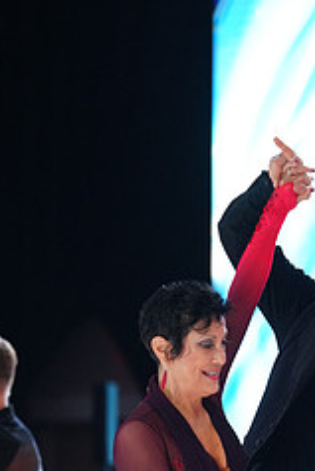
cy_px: 540
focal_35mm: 324
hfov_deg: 4.2
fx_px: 4246
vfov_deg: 6.3
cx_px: 274
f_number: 2.8
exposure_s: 1/400
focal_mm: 133
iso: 1600
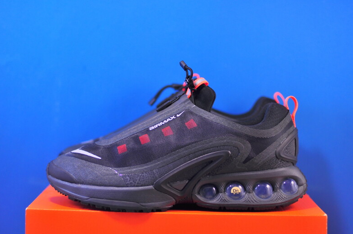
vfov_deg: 17.7
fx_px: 754
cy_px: 119
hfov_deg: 26.4
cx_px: 173
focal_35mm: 77
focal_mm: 50
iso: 250
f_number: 2
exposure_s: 1/320
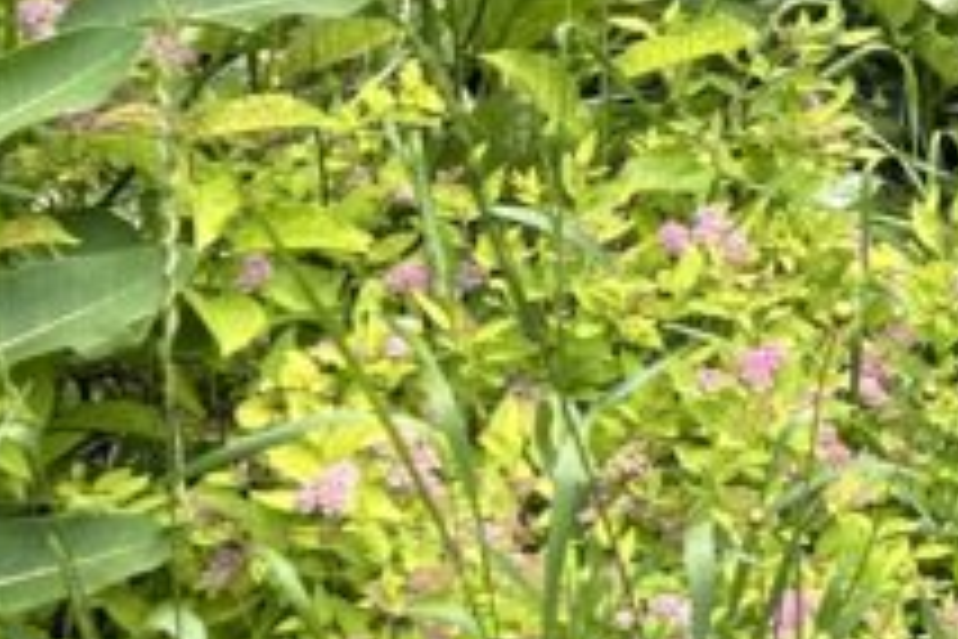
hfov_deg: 15.1
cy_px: -526
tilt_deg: -8.8
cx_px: 1637
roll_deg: +1.7
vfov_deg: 10.7
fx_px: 3193
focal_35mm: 120
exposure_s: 1/816
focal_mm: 6.86
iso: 80
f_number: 1.78
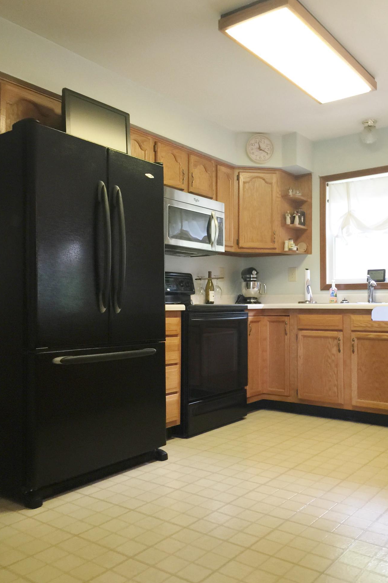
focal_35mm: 31
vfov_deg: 60.3
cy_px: 290
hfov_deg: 42.2
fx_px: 501
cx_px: 222
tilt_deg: +2.7
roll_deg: -0.2
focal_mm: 4.15
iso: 50
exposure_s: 1/15
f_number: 2.2
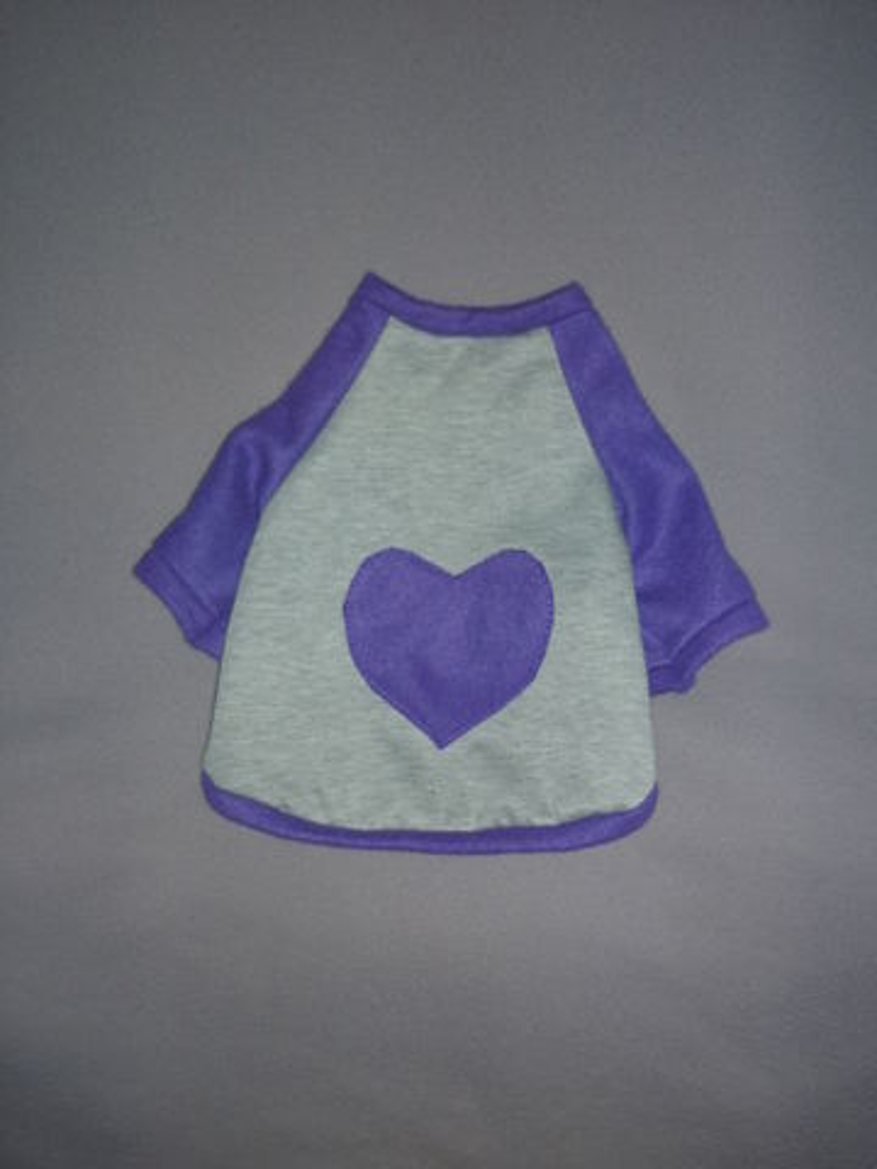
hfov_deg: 36.8
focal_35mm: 39
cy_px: 584
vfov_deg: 47.9
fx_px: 1317
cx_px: 438
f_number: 3
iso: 100
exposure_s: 1/125
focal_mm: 6.4
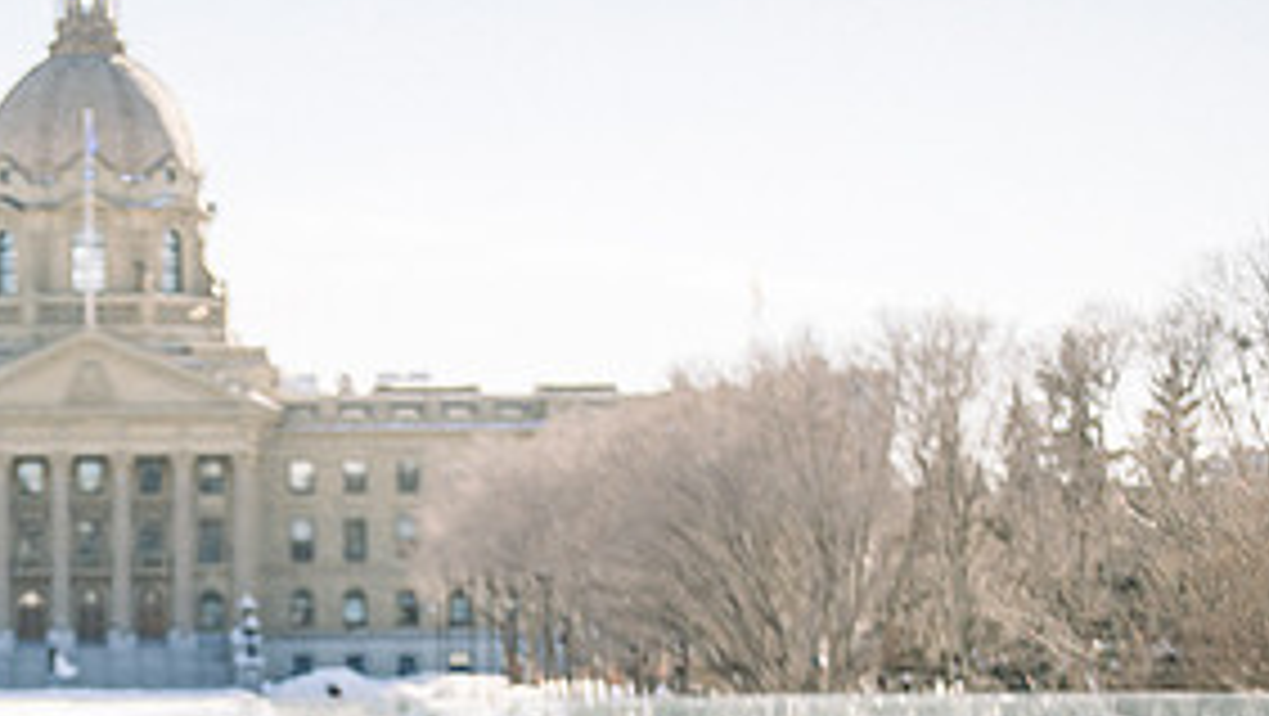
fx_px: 3872
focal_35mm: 115
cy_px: 880
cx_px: 31
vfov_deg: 10.4
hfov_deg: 18.2
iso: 100
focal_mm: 50
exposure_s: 1/3200
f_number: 1.2
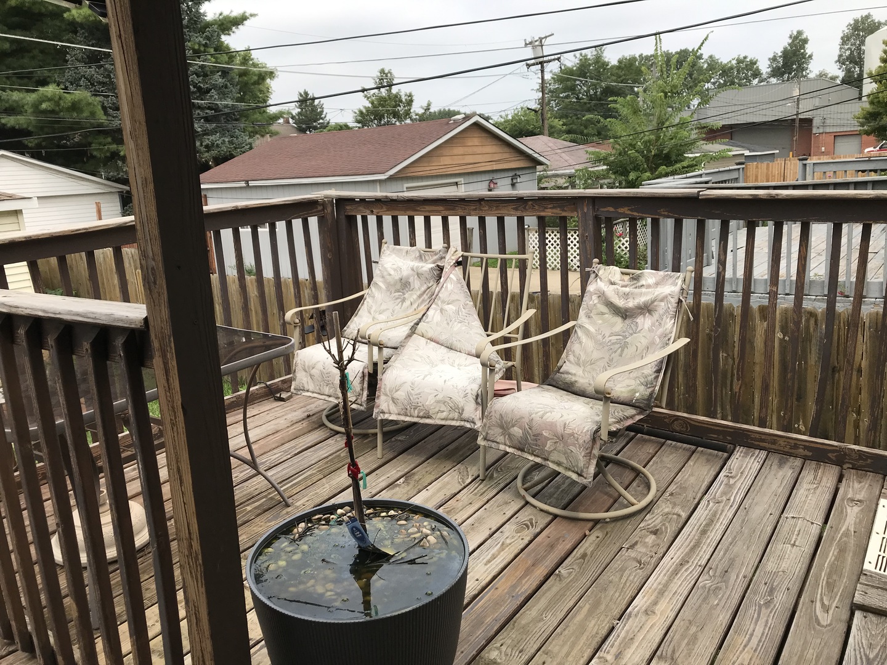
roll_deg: +3.4
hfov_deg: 63.4
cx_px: 444
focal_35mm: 28
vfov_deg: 49.7
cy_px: 332
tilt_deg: -12.6
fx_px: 717
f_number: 1.8
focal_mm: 3.99
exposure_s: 1/1408
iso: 20
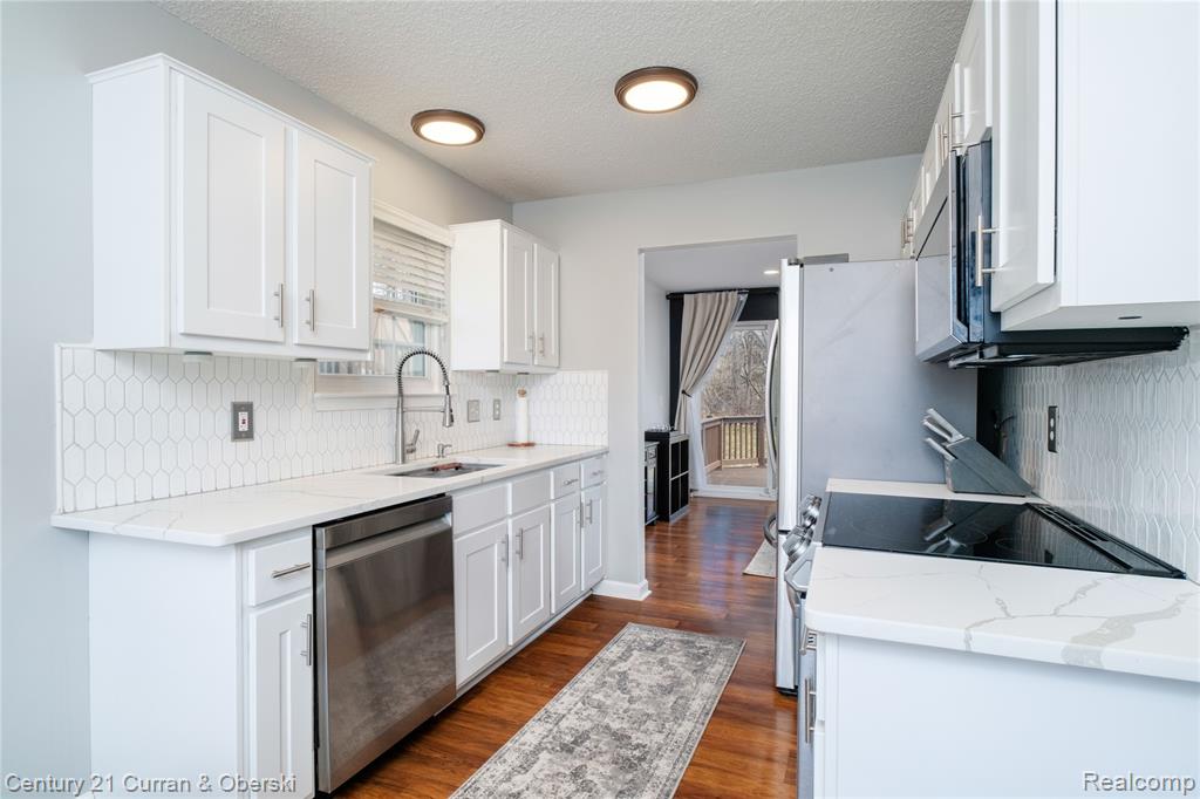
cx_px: 600
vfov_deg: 64.5
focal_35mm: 19
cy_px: 400
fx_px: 633
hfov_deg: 86.9
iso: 500
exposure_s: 1/125
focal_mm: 12.4
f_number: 8
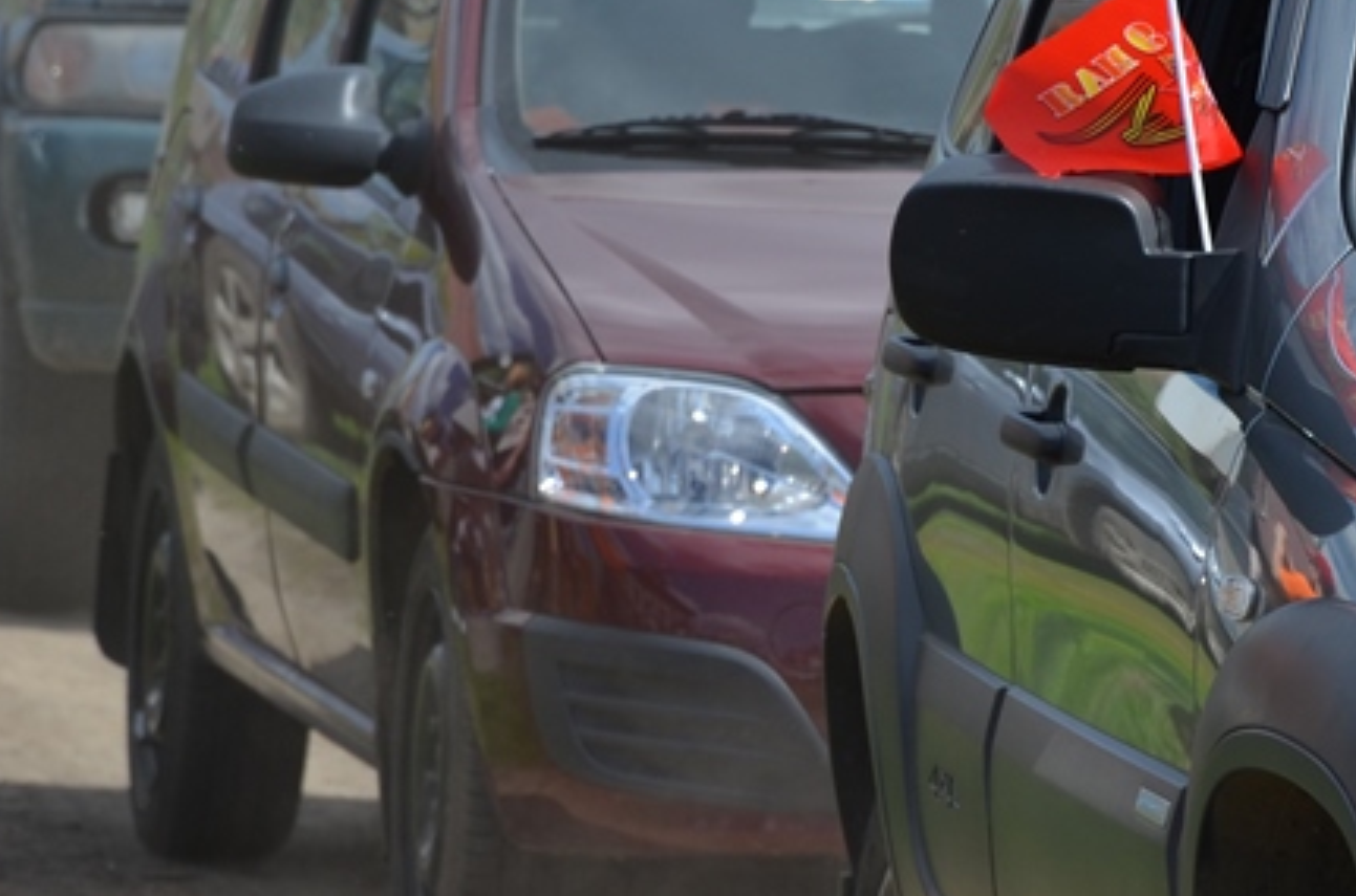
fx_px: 14058
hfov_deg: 5.5
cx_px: 1513
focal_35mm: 374
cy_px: 66
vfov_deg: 3.7
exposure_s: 1/800
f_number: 7.1
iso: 200
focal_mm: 105
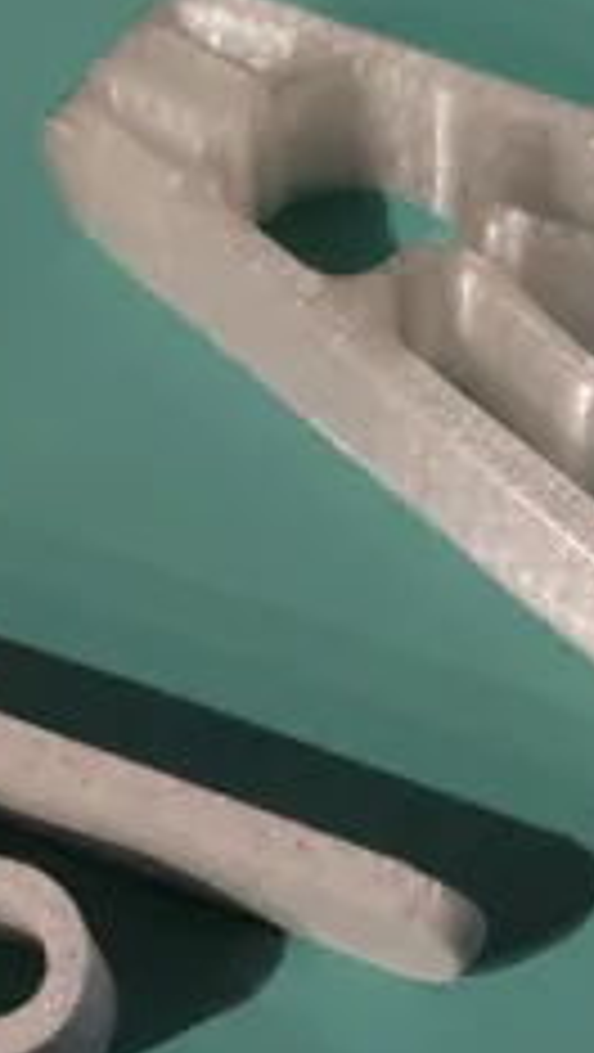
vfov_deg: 31.3
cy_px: 646
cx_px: 189
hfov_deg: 18.0
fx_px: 1872
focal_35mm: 67
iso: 2000
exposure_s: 1/100
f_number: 1.9
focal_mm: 5.52
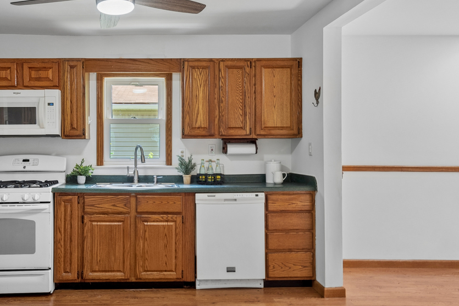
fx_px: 395
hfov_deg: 60.1
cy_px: 119
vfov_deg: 42.1
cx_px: 203
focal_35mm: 31
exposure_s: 1/15
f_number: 8
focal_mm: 16
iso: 200
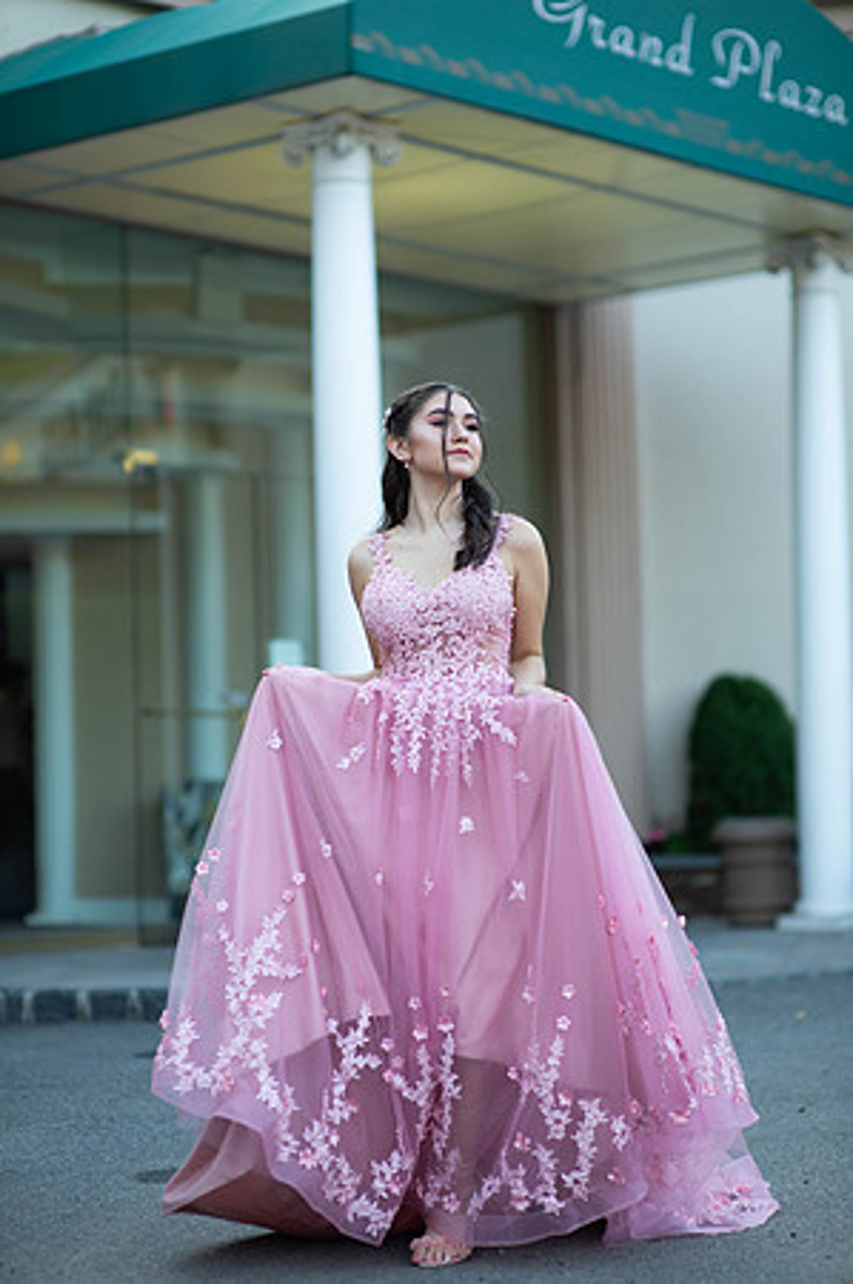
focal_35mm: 85
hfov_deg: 16.0
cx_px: 426
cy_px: 642
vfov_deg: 23.9
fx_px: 3028
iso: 250
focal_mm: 85
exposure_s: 1/640
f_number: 2
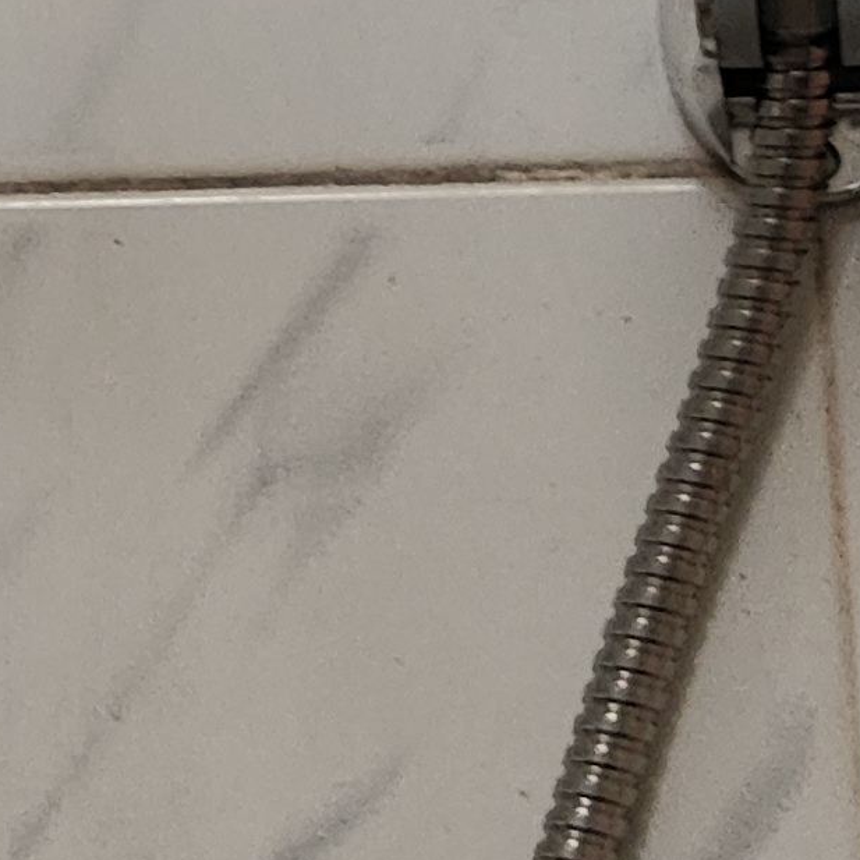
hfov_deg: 9.8
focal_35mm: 159
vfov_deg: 10.7
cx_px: -1123
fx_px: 4469
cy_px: -270
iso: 533
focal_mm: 4.68
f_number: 1.8
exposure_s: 1/33.3
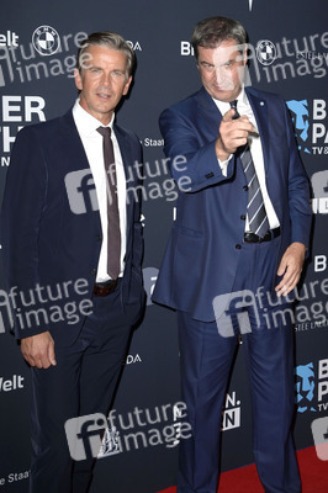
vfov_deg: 44.5
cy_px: 246
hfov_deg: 30.5
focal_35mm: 44
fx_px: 602
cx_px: 164
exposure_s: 1/250
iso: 800
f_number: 5.6
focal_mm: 44
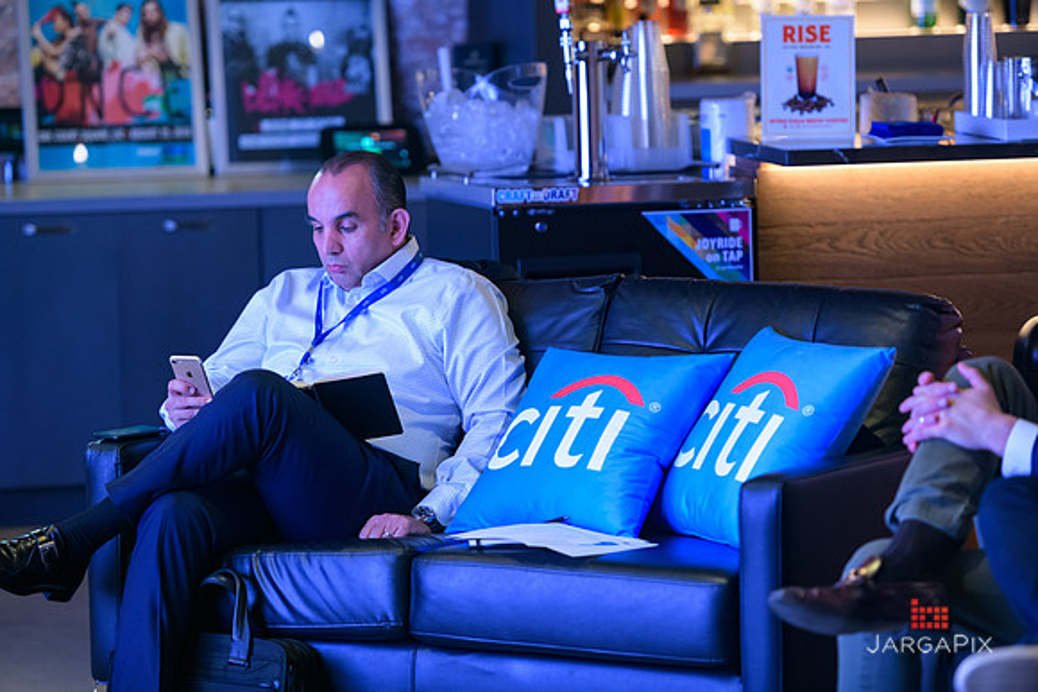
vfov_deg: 8.9
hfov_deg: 13.2
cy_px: 346
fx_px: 4470
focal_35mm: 155
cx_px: 519
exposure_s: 1/60
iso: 1600
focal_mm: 155
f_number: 3.2
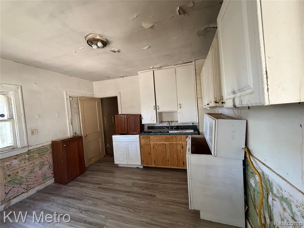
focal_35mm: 14
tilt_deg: -1.5
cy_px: 114
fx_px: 123
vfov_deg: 85.7
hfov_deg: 102.1
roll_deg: +5.1
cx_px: 152
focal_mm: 2.22
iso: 320
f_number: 2.2
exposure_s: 1/61
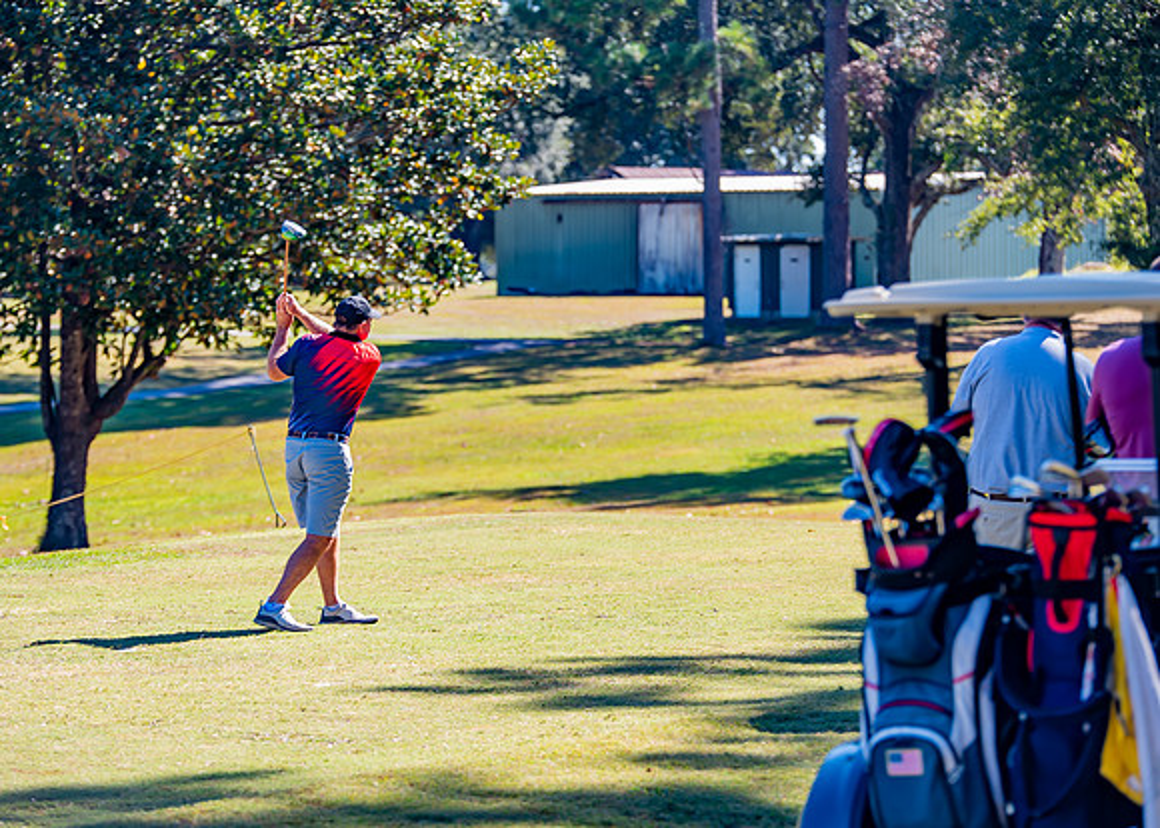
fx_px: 4465
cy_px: 420
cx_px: 523
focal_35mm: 136
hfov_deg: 14.8
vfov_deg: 10.6
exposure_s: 1/320
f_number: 3.2
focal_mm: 116
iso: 100
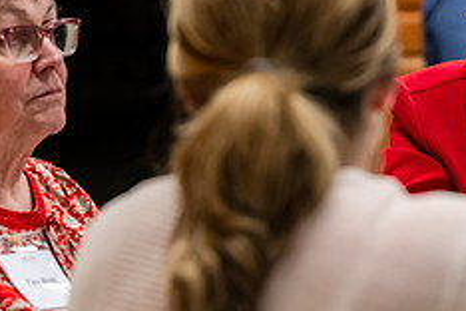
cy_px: 123
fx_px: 2628
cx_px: 478
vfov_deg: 6.8
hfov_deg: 10.0
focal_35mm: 203
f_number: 2.8
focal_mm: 82
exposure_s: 1/200
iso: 1600
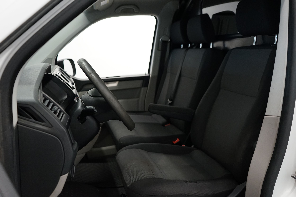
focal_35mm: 30
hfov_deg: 61.9
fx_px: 247
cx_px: 148
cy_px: 98
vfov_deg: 43.6
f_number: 3.5
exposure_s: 1/160
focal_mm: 30
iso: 2500
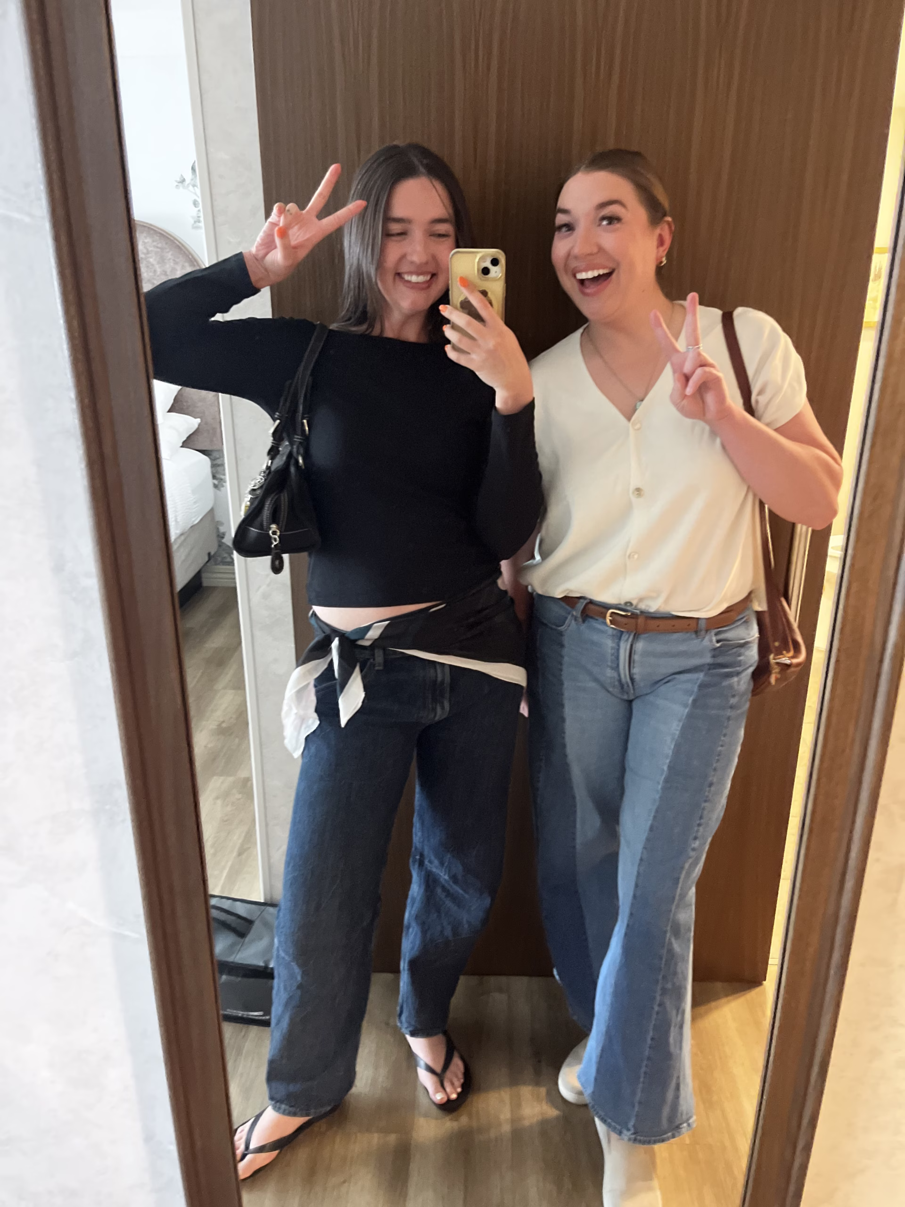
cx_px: 452
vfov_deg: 67.3
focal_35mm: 26
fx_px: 906
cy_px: 604
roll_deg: -0.1
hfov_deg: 53.1
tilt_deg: -20.9
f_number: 1.6
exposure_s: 1/30
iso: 500
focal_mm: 5.1
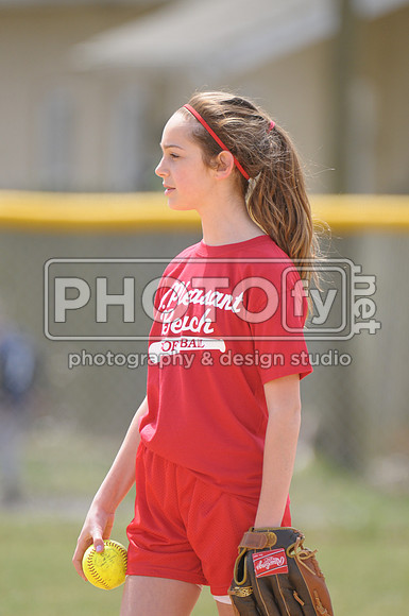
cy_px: 308
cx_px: 204
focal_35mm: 600
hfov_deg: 2.3
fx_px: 10255
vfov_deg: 3.4
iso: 400
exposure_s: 1/1000
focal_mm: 400
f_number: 4.5
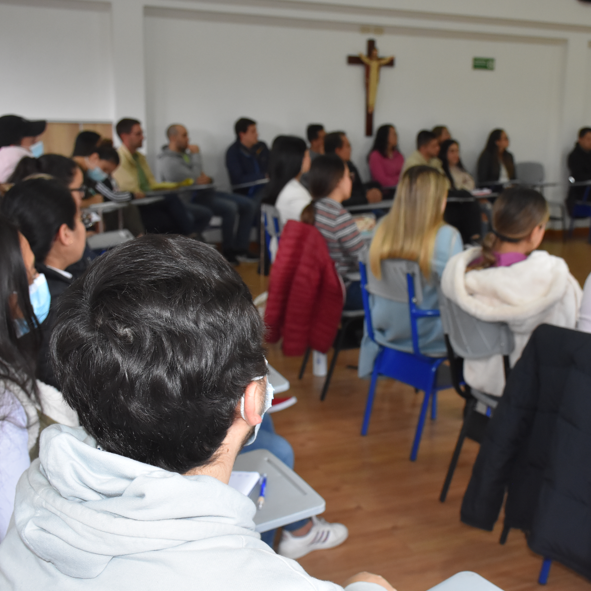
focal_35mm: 47
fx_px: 908
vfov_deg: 36.1
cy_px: 293
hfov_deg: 35.8
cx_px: 386
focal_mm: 24
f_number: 5.6
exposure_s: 1/100
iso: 1600
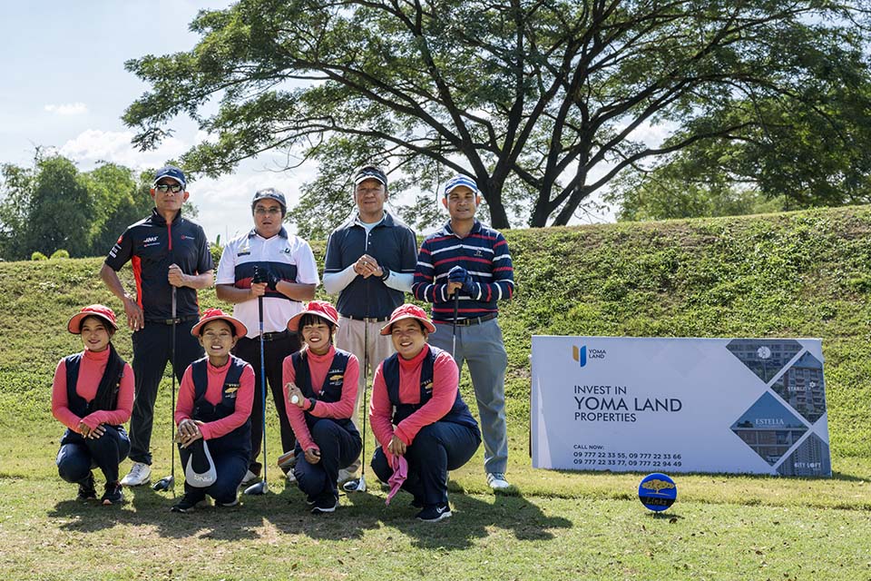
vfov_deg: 29.2
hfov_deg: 42.7
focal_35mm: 46
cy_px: 290
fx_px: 1113
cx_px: 436
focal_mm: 46
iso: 220
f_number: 7.1
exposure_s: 1/640
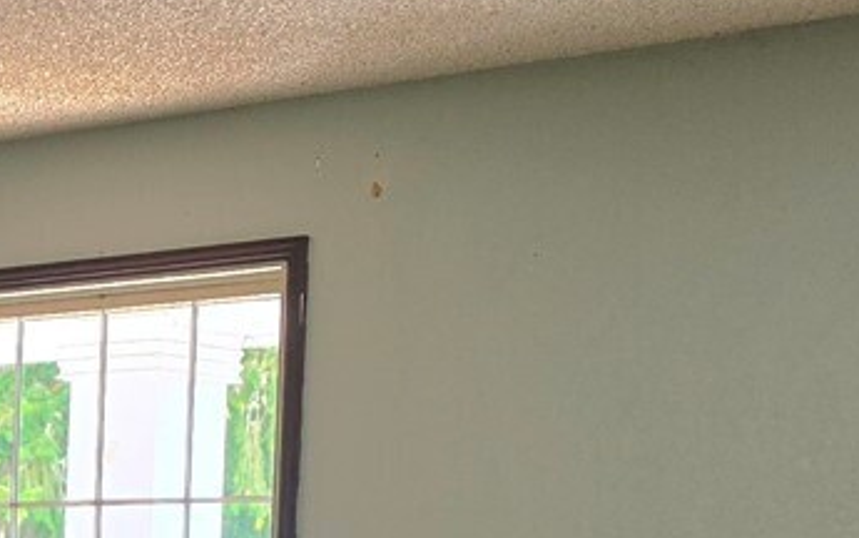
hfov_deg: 16.8
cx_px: -403
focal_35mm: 113
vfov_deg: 11.0
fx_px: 2647
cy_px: 899
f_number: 1.4
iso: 80
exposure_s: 1/182
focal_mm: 6.5
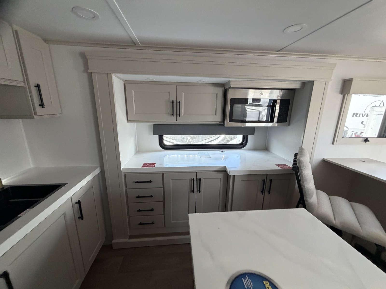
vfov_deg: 85.7
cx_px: 193
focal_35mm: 14
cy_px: 144
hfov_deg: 102.1
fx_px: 156
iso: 320
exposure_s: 1/94
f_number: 2.2
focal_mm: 2.22
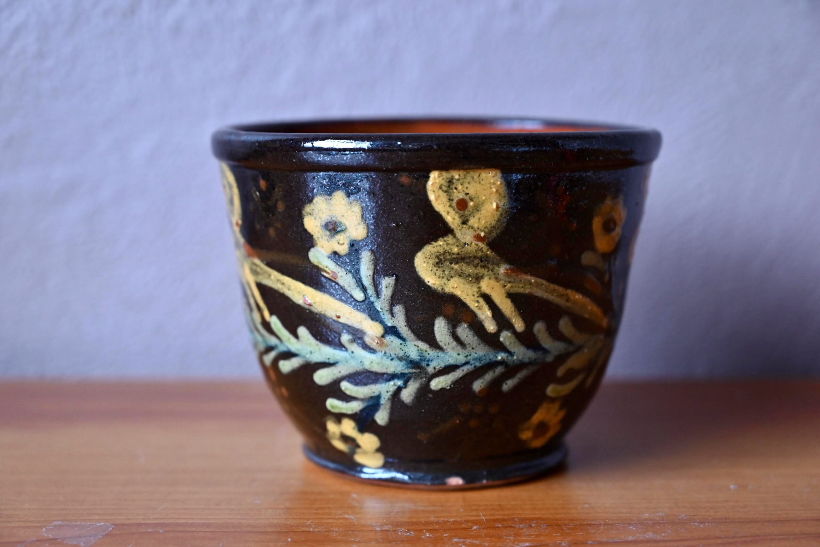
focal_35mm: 59
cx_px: 410
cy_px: 274
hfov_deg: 33.9
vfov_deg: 23.0
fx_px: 1344
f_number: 4
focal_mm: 59
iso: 1400
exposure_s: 1/60
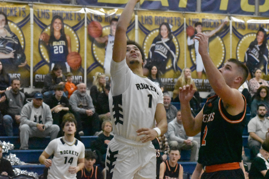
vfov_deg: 9.6
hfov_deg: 14.4
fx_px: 1065
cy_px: 90
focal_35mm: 142
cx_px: 134
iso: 20000
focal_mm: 95
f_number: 6.3
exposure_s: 1/640
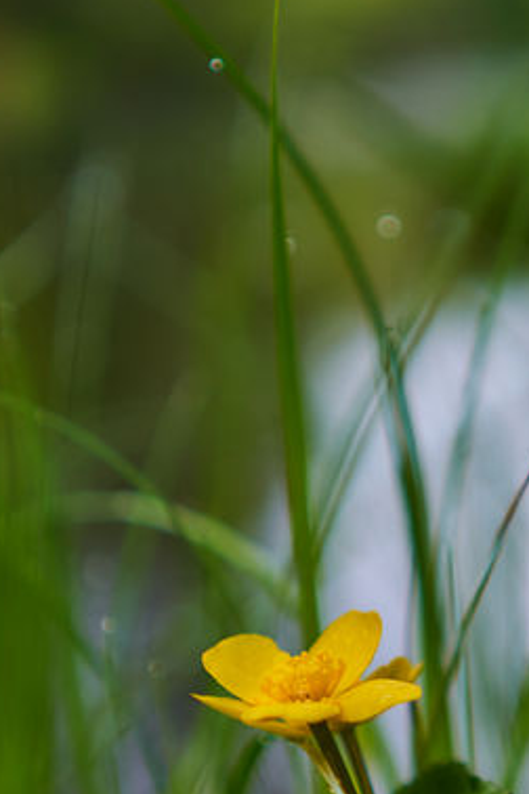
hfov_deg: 15.3
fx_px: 1962
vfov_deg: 22.6
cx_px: 424
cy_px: 613
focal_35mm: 89
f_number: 2
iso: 100
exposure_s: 1/640
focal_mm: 35
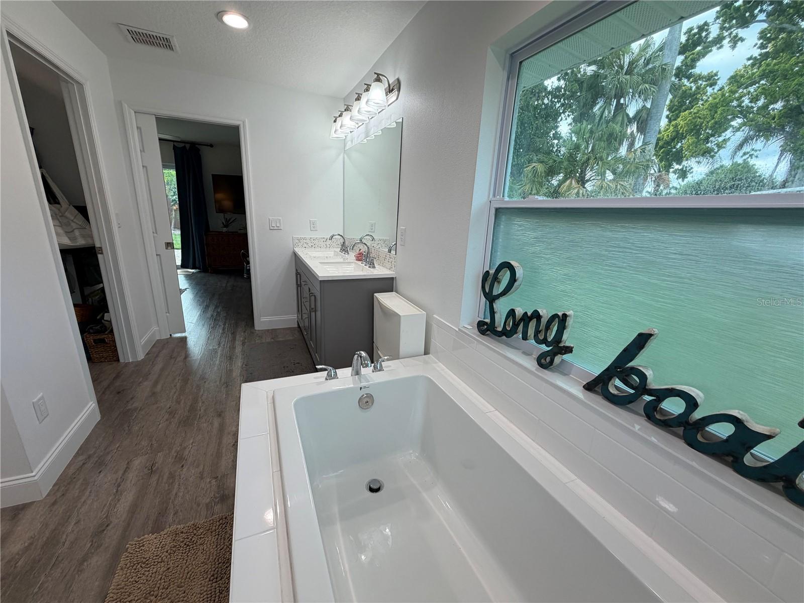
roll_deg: -2.1
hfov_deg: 102.1
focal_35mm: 14
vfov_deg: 85.7
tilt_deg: -16.1
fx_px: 325
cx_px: 402
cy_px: 302
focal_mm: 2.22
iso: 100
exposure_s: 1/120
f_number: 2.2
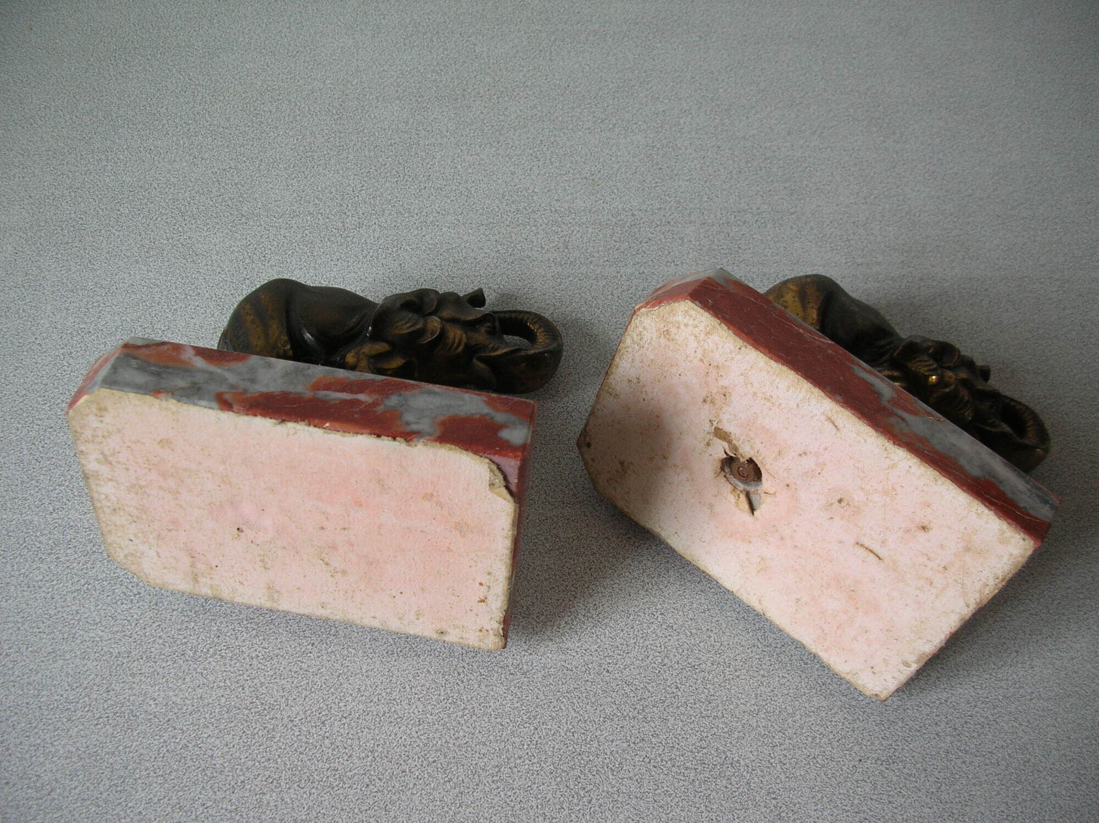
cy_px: 412
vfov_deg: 40.7
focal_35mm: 35
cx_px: 550
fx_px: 1110
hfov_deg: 52.7
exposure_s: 1/20
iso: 50
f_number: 2.8
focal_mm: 5.8
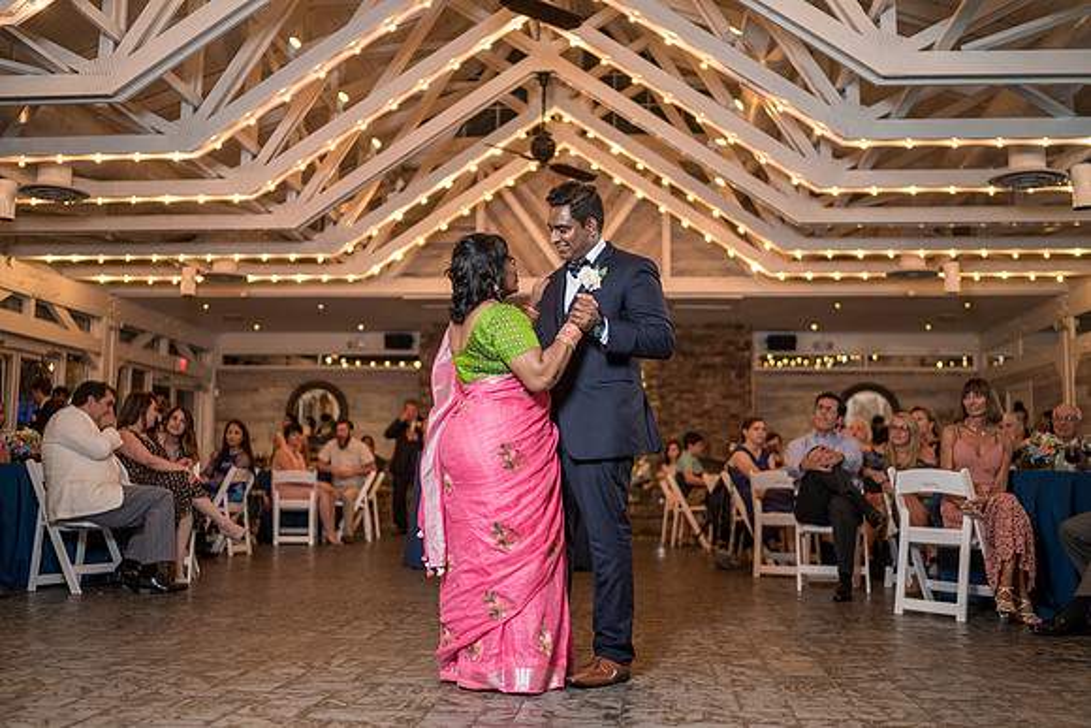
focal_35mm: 38
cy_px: 357
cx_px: 542
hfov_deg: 51.0
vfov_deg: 35.3
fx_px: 1144
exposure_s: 1/200
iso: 250
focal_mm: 35
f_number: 1.4
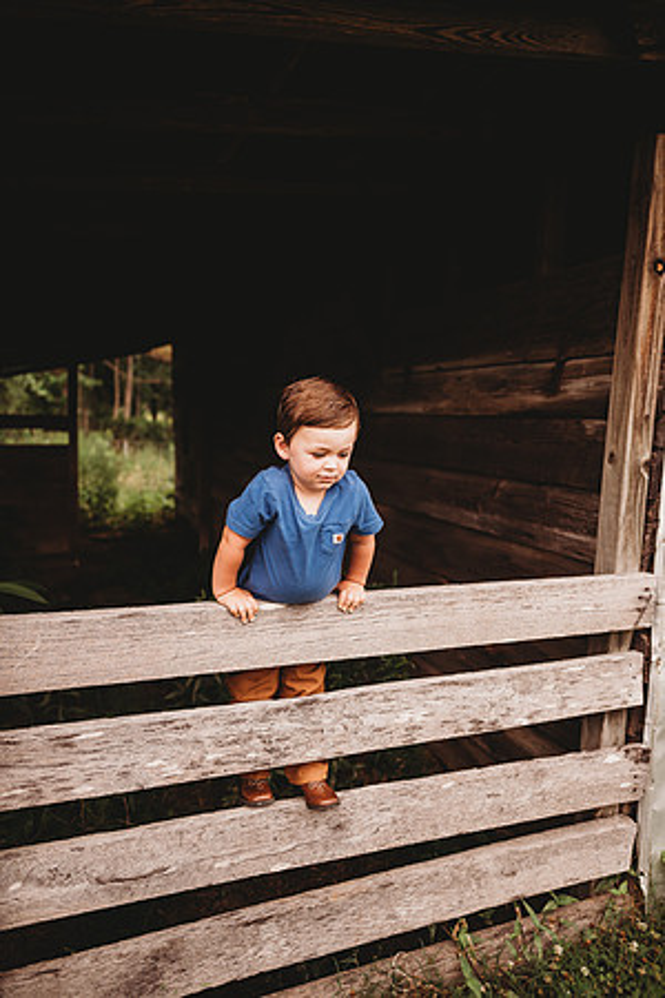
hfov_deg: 53.1
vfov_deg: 73.7
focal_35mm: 24
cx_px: 332
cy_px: 499
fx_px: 665
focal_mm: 24
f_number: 2.2
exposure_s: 1/1000
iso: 100
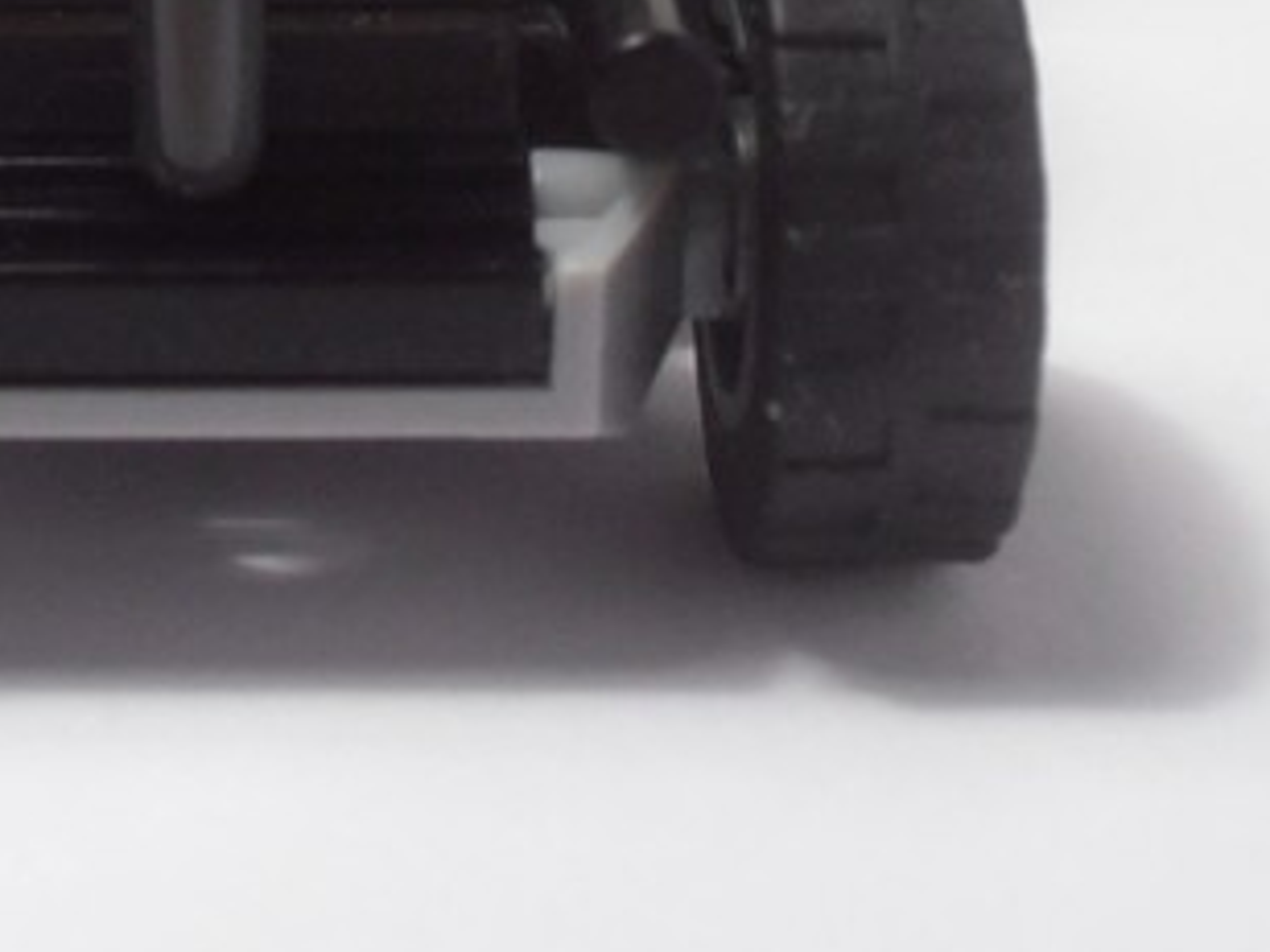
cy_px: -266
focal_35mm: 108
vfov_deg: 13.3
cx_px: 202
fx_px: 3962
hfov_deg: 18.0
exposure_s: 1/50
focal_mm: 6.61
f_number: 3.9
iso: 80
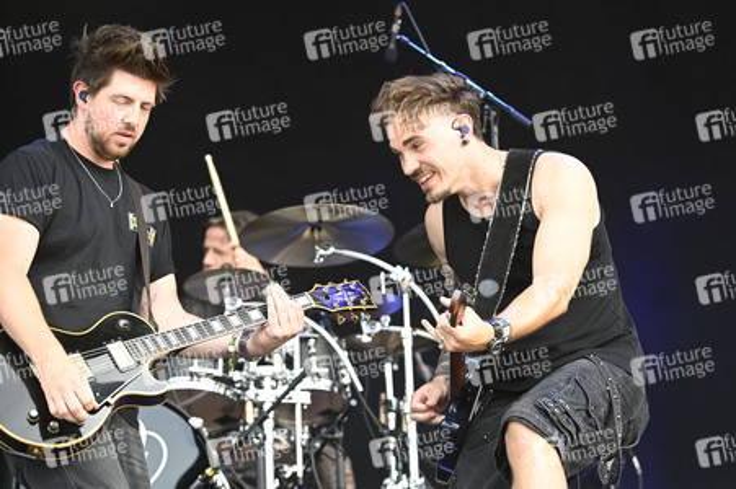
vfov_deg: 14.4
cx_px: 368
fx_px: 1941
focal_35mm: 95
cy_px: 244
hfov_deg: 21.5
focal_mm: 95
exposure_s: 1/400
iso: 320
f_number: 3.5
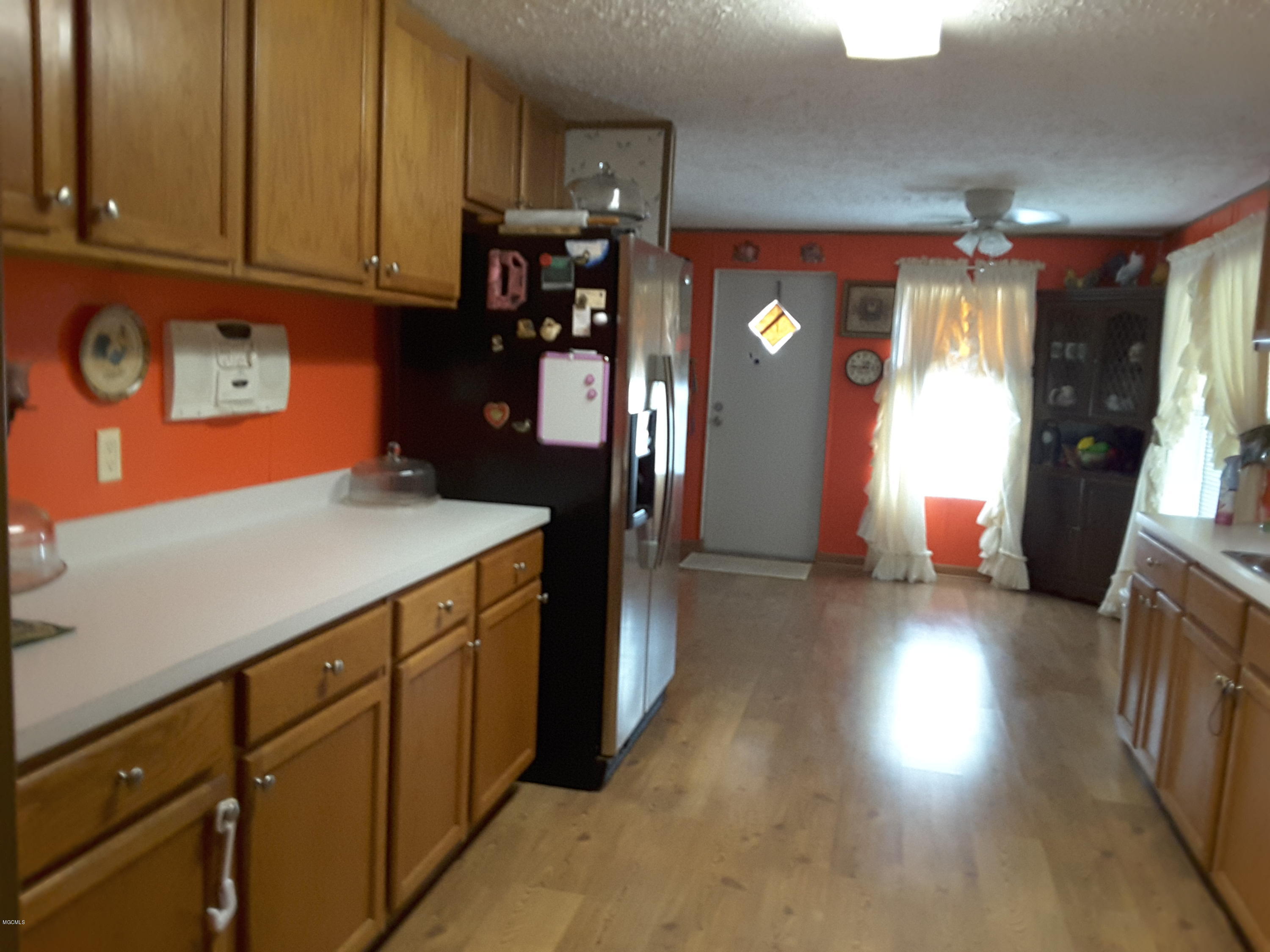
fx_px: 1137
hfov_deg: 58.4
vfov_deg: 45.4
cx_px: 635
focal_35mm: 31
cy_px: 476
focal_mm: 2.9
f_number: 1.9
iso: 250
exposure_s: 1/15
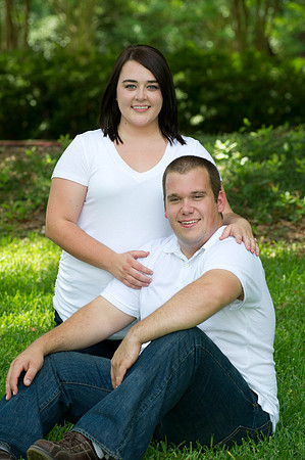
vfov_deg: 13.3
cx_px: 152
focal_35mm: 155
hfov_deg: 8.8
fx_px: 1974
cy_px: 230
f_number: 5.6
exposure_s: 1/200
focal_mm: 155
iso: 400
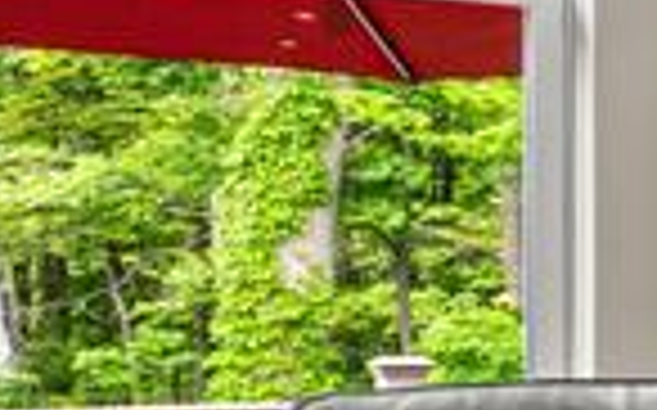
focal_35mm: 100
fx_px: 1789
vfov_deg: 13.0
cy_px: 259
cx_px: 1922
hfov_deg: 11.8
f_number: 11
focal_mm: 14
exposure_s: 1/1.25
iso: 100
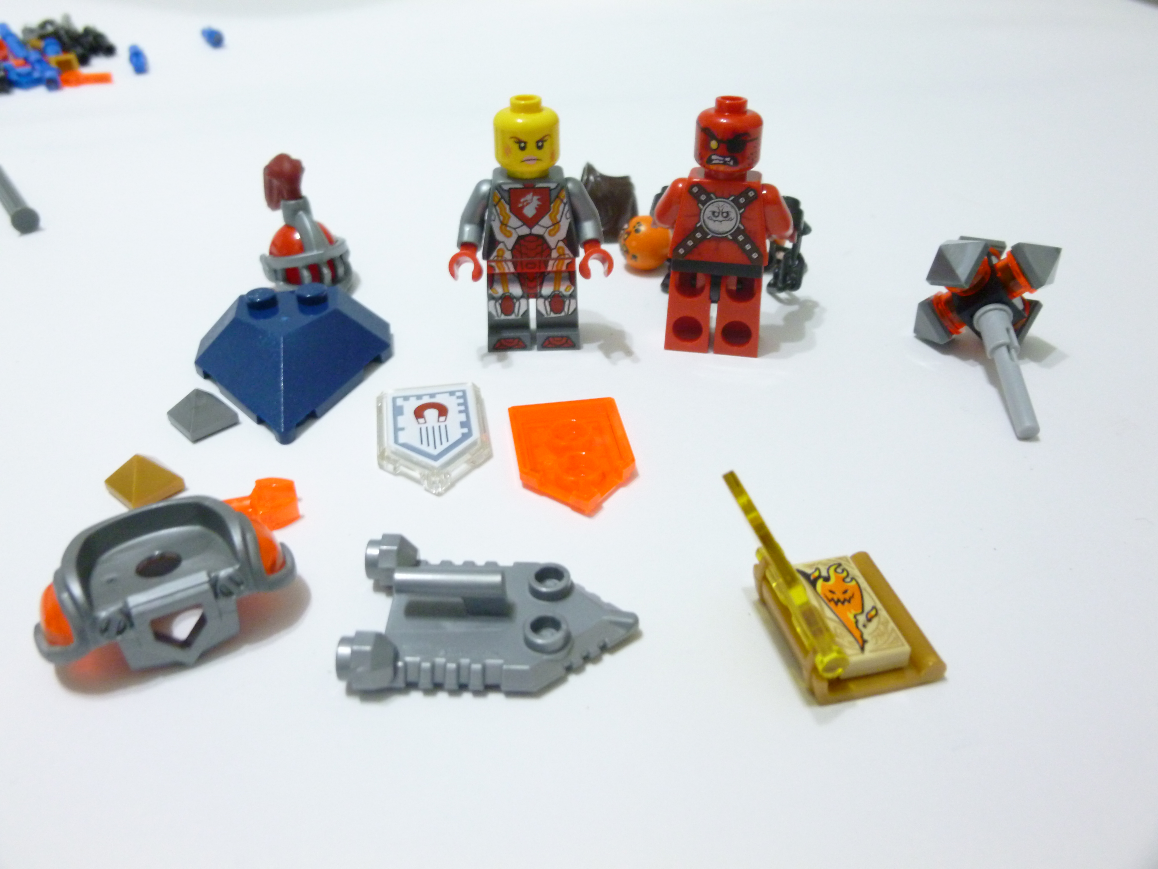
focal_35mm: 31
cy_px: 434
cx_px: 579
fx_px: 1037
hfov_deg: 58.4
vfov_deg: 45.4
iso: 400
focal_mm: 5.6
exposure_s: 1/5
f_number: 3.4
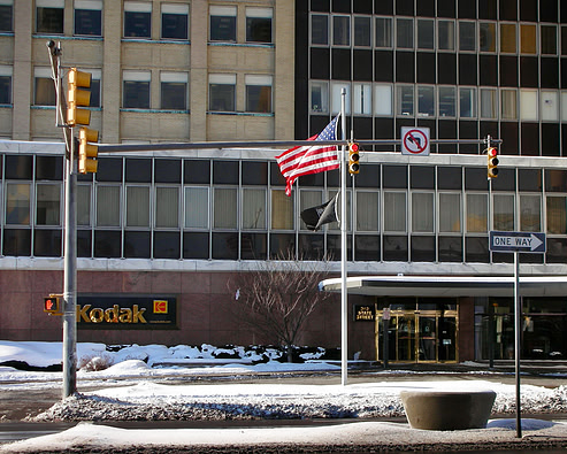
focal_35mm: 70
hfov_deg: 27.1
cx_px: 315
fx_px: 1175
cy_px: 241
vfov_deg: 21.9
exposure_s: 1/322
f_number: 4
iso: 50
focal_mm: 10.1
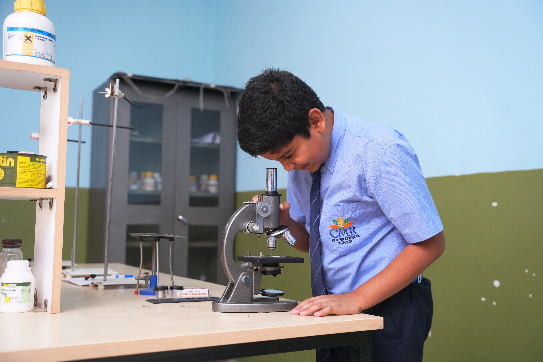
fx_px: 620
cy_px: 181
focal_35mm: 41
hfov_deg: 47.3
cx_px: 272
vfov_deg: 32.6
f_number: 3.5
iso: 640
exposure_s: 1/125
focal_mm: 41.1
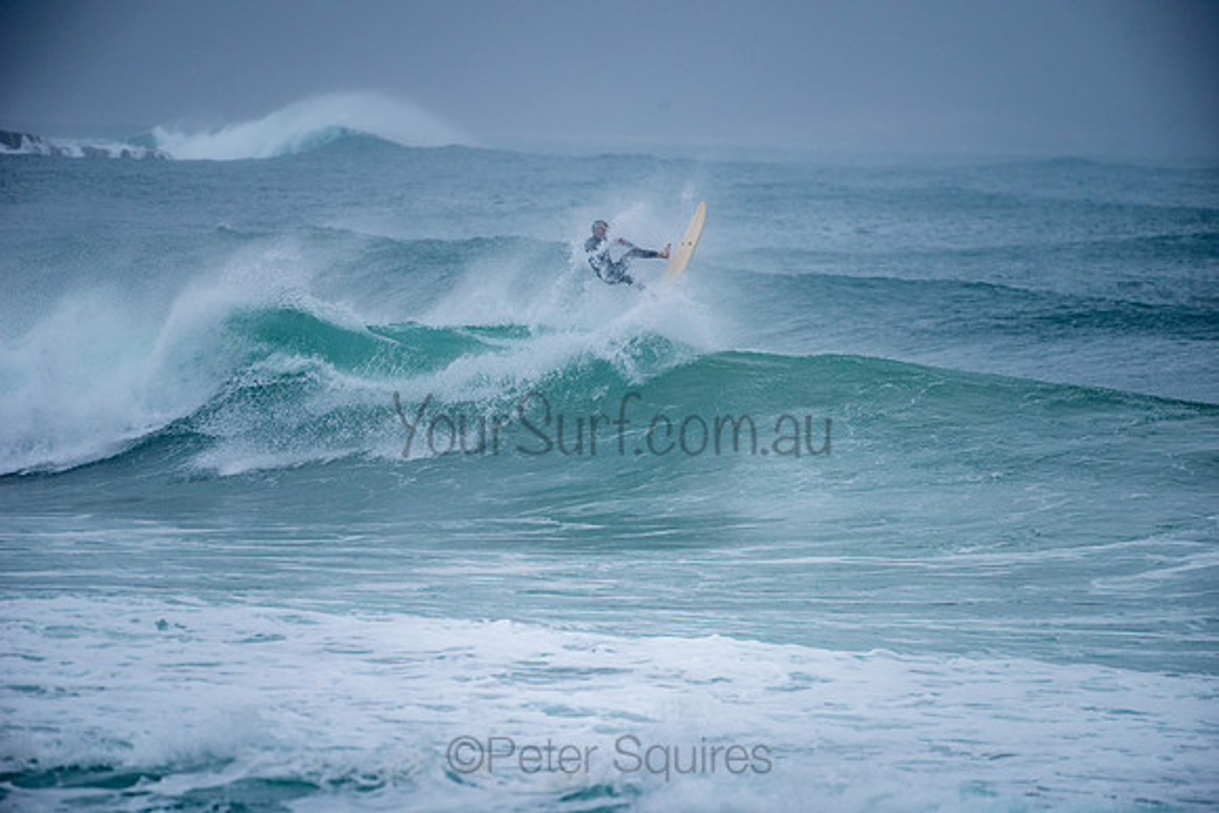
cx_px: 610
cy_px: 406
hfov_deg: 4.1
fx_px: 16934
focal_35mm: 500
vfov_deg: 2.8
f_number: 5.6
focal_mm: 500
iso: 180
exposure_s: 1/1000
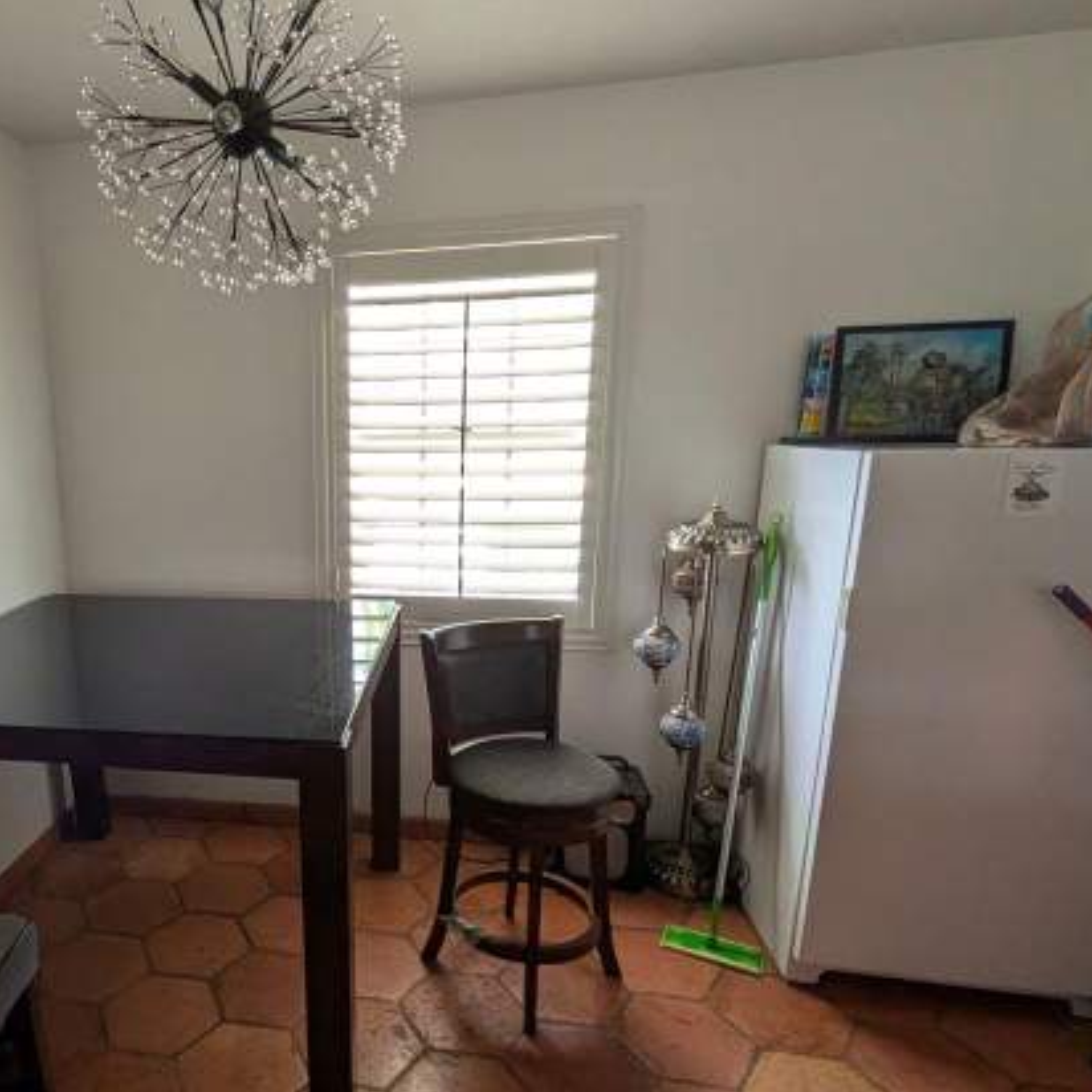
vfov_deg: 64.8
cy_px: 618
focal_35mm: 24
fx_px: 857
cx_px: 268
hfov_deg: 61.3
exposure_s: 1/78.6
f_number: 2.2
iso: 89
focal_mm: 1.85
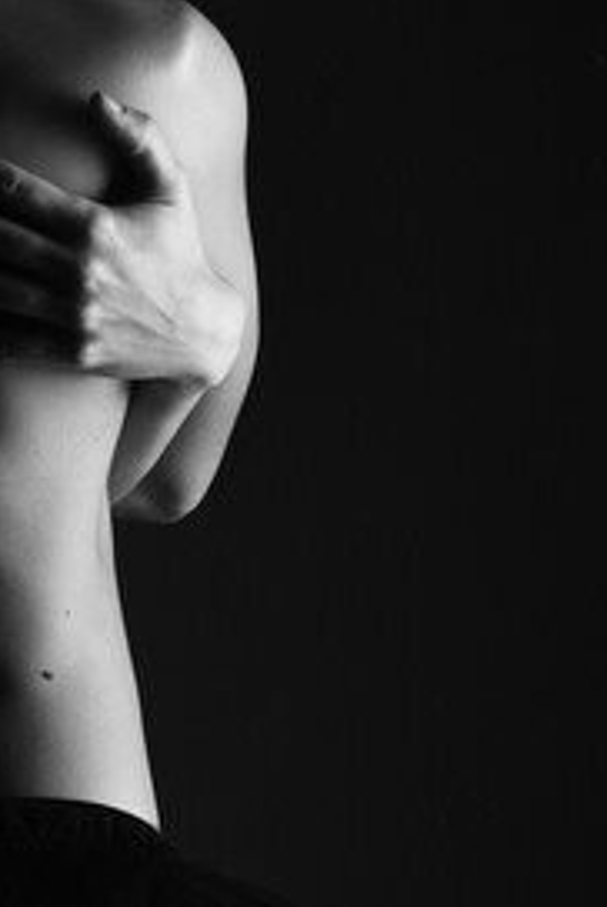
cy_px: 527
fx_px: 5903
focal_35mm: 234
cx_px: -102
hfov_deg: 5.9
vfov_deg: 8.8
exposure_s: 1/100
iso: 125
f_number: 11
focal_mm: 85
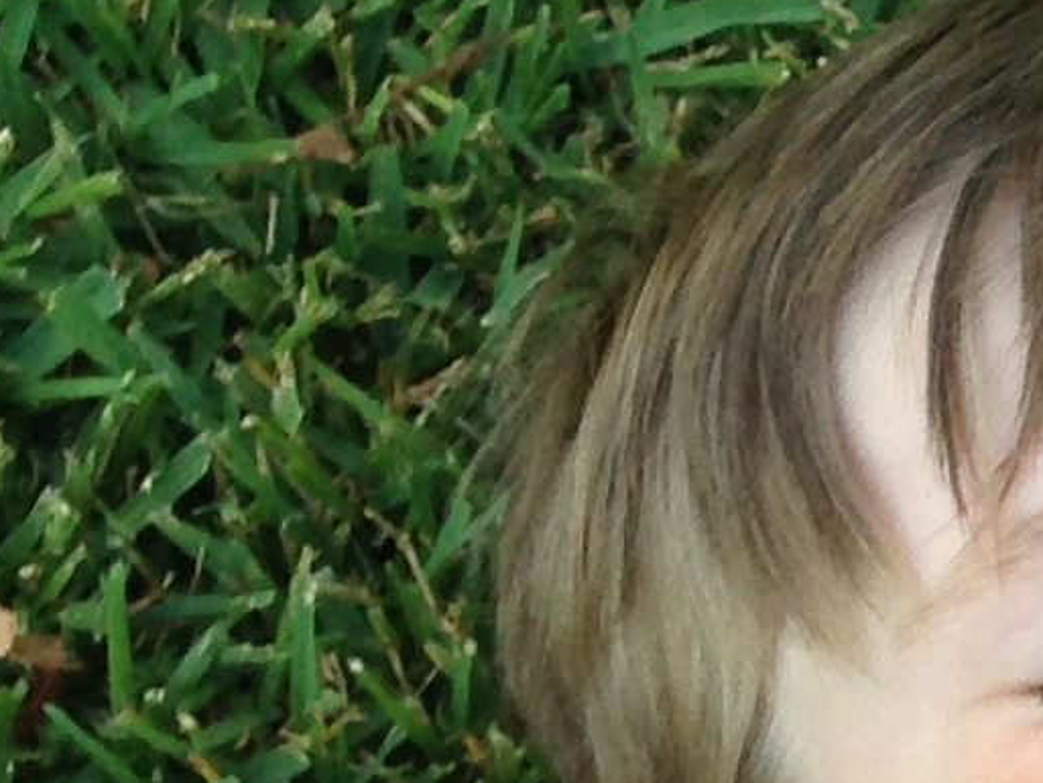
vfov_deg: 7.1
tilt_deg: -63.7
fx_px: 6329
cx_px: 2869
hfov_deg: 8.3
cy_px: 547
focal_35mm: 210
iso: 50
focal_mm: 4.12
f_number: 2.4
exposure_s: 1/120
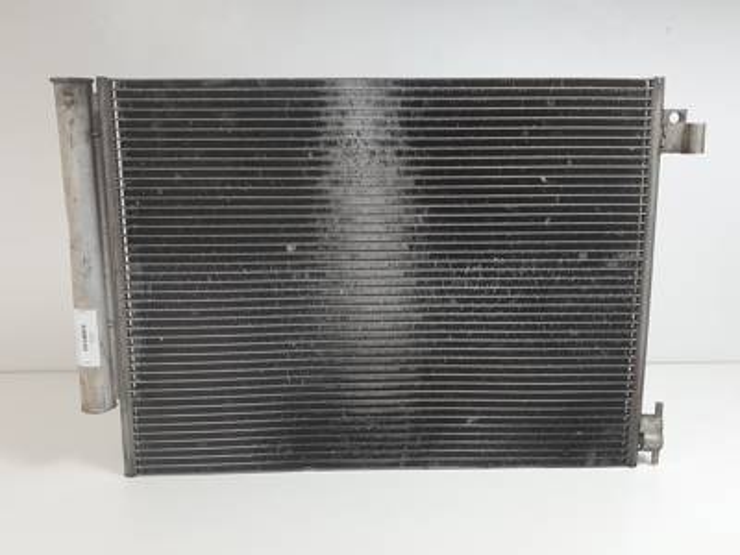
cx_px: 370
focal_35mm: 26
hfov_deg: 67.3
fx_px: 556
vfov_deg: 53.1
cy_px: 278
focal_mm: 4.3
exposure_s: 1/100
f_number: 2.4
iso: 64
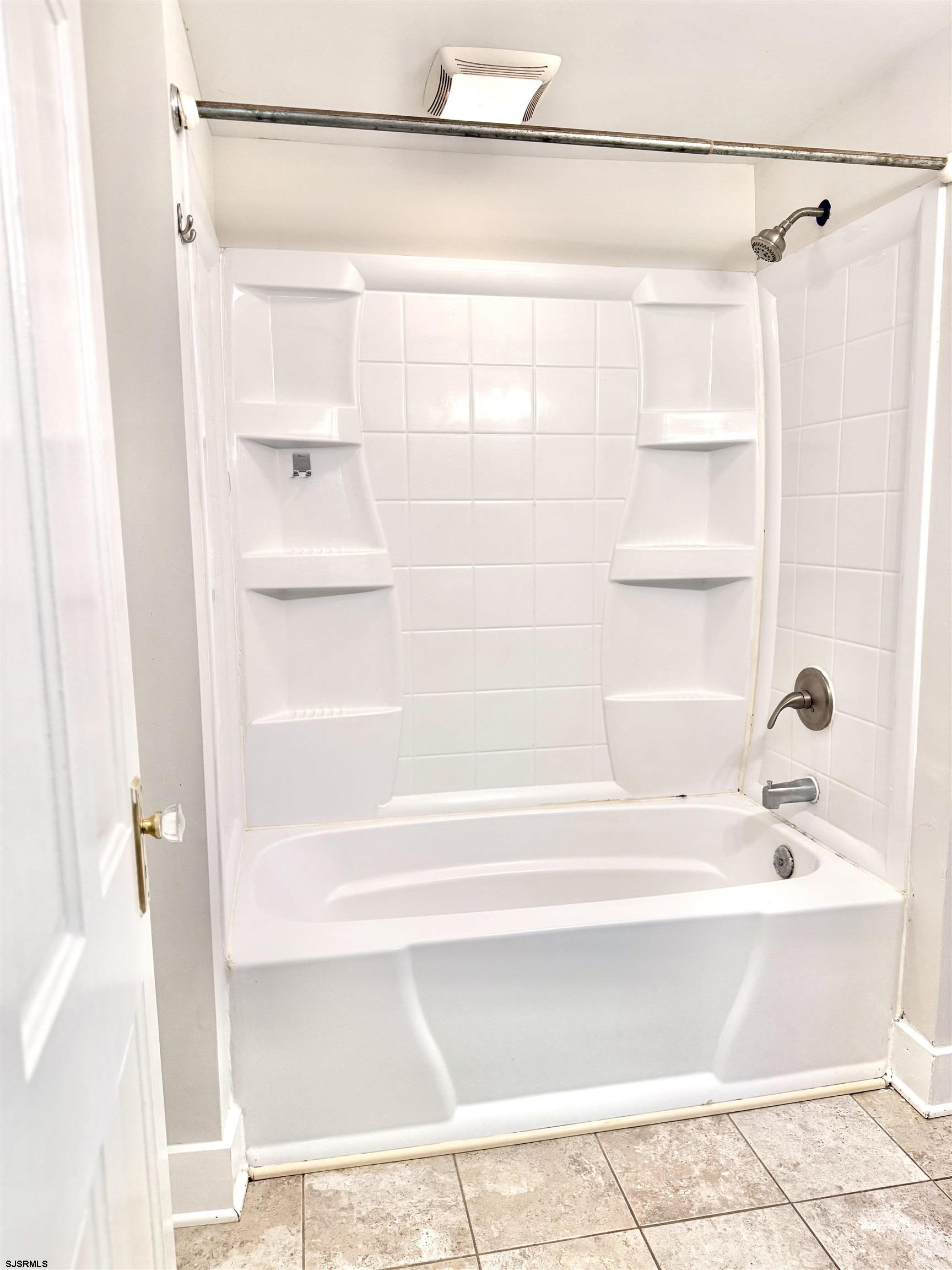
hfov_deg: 56.8
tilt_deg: -5.6
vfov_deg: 71.6
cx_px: 476
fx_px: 880
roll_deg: +0.0
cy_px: 635
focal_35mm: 24
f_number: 1.78
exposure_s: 1/120
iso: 200
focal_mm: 6.76
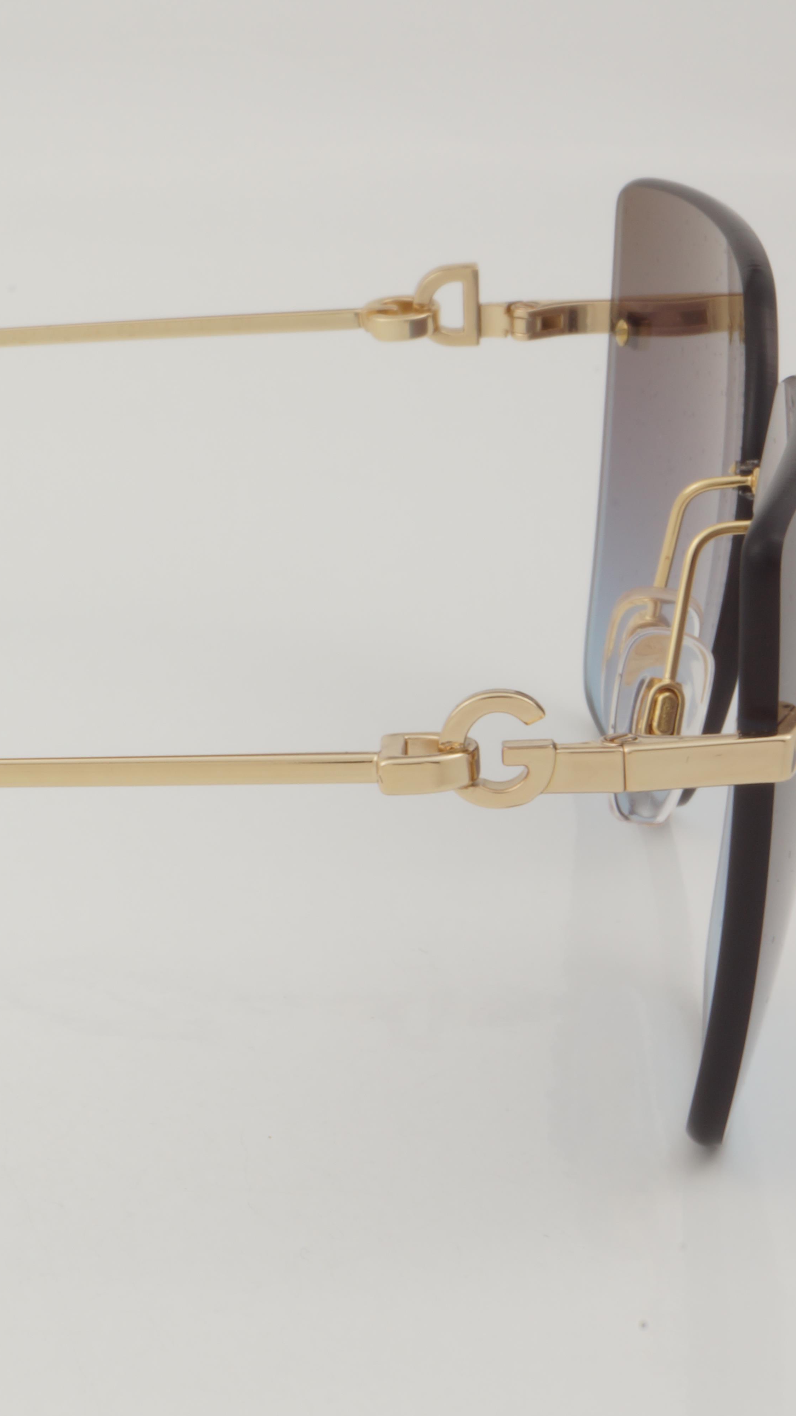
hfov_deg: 10.1
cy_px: 709
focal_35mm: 118
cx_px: -171
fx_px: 4428
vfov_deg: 18.2
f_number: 32
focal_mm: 50
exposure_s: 1/3
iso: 100
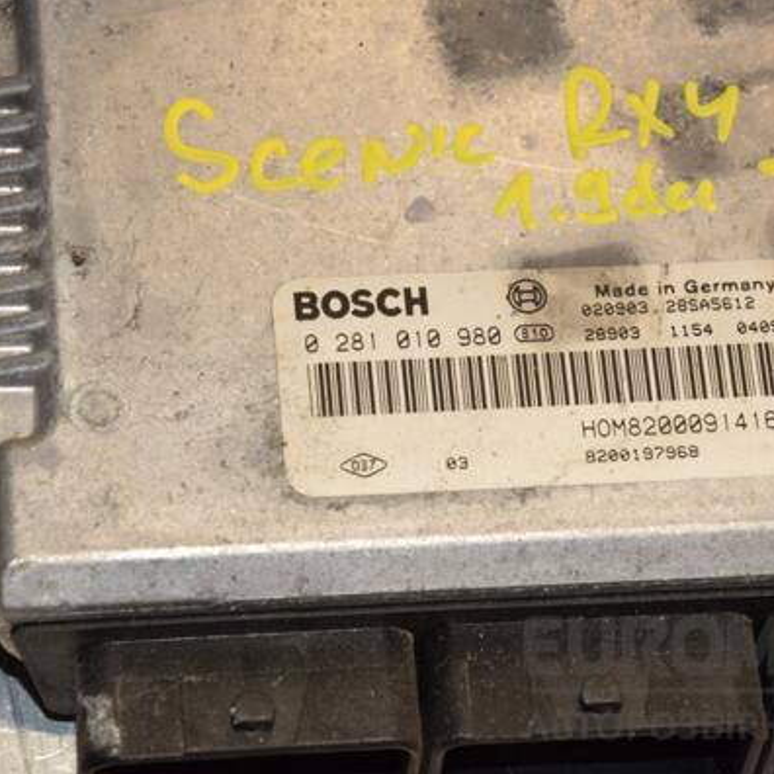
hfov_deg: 8.6
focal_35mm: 203
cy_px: 385
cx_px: 487
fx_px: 5126
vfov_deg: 8.6
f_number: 10
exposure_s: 1/200
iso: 800
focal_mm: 105
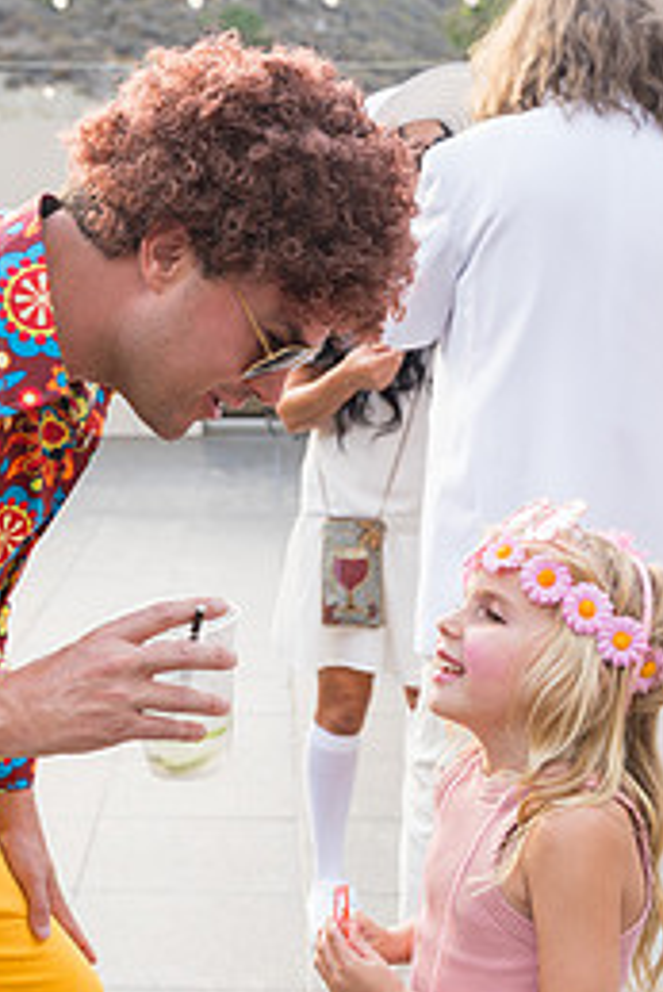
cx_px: 218
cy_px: 509
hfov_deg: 22.9
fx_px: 1628
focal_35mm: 59
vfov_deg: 33.9
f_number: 5
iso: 320
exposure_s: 1/200
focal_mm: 34
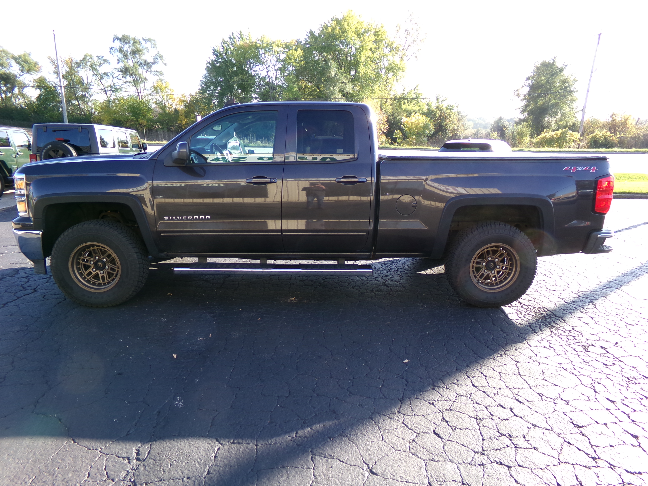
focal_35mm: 24
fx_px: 449
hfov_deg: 71.6
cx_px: 324
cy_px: 243
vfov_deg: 56.8
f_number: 3.7
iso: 100
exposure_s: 1/140
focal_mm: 4.3
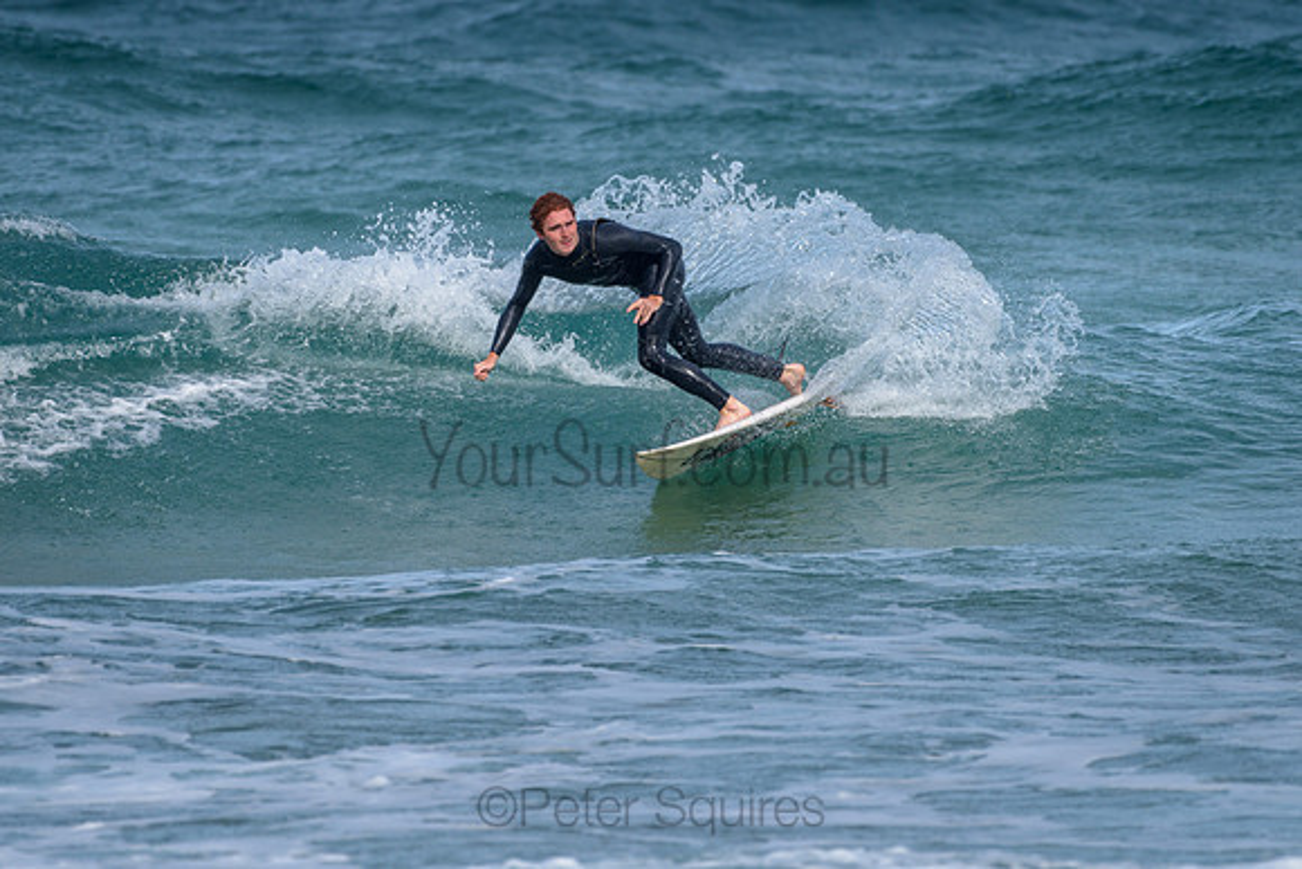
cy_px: 337
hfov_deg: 3.4
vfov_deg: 2.2
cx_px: 643
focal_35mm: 613
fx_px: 22165
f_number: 5.6
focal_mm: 500
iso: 180
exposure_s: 1/2000
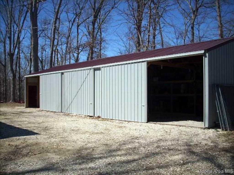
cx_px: 117
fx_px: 250
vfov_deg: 38.7
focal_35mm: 37
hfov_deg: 50.1
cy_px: 88
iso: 64
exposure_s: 1/402
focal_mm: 6.2
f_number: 5.6
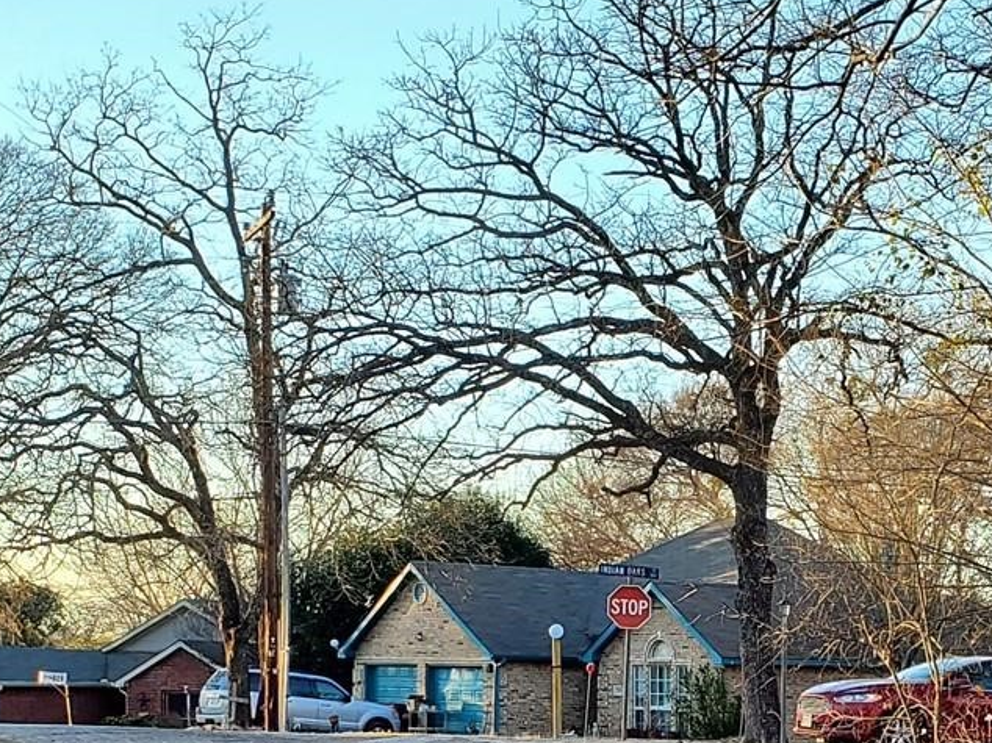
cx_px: 826
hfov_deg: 22.9
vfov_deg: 16.9
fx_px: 2406
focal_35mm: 84
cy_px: 852
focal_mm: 4.3
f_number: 2.4
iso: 50
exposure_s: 1/268
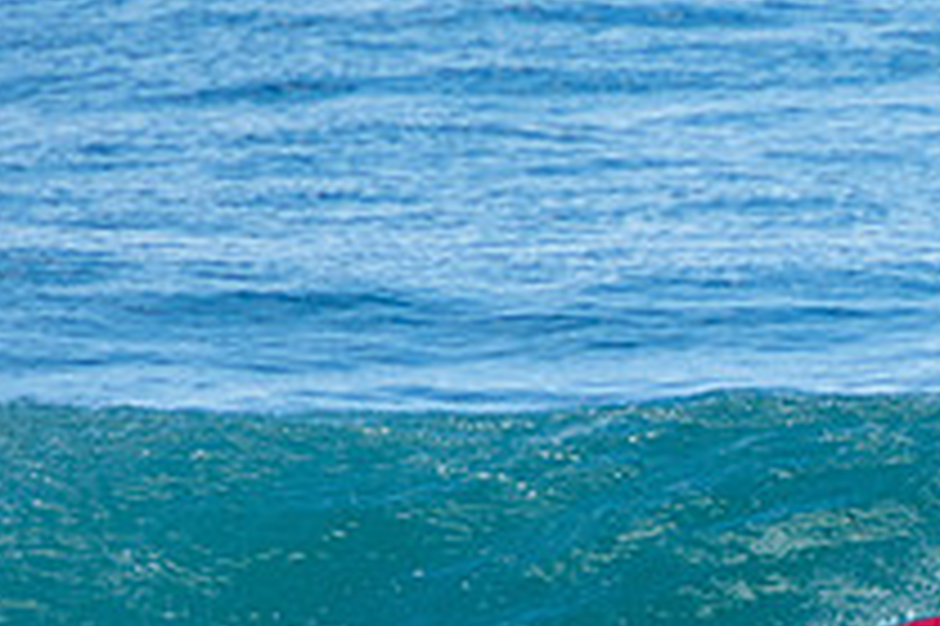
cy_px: 727
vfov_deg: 0.8
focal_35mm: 1665
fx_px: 43440
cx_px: 1016
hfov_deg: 1.2
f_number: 5.6
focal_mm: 400
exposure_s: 1/2000
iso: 560
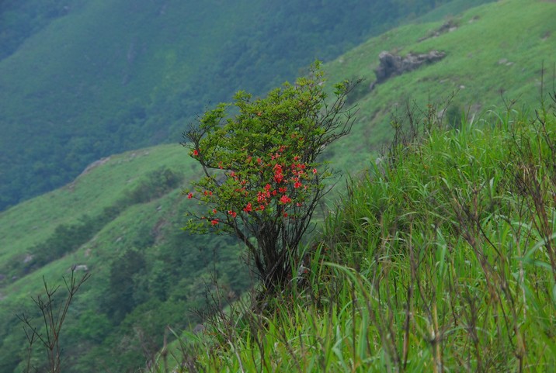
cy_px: 186
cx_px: 278
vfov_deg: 9.4
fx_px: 2276
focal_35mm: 147
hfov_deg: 13.9
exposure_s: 1/80
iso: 100
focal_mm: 98
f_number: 10
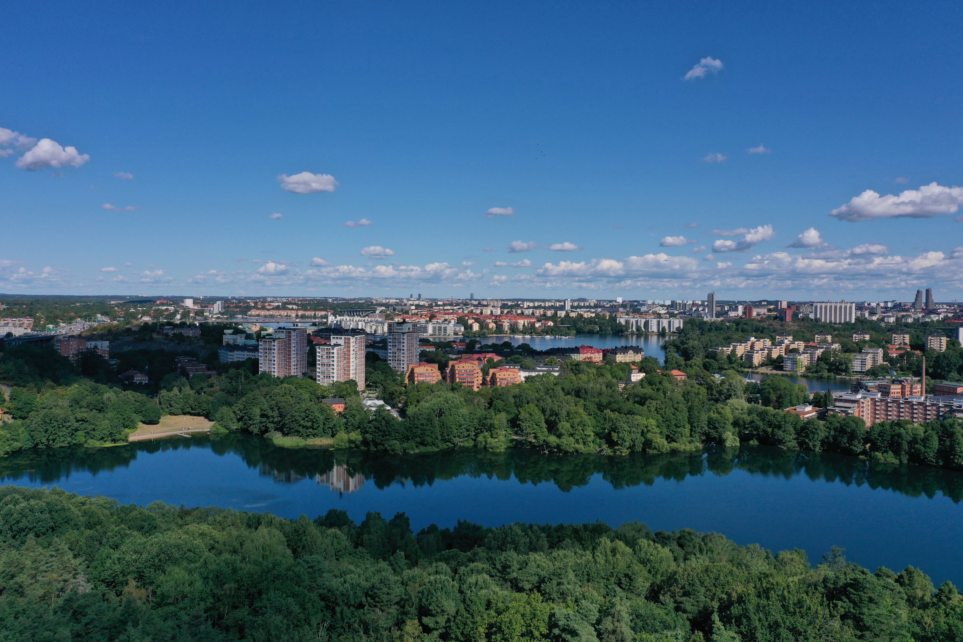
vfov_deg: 46.4
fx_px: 749
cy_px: 321
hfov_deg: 65.5
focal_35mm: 28
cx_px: 482
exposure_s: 1/1000
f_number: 5.6
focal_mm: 10.26
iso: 100
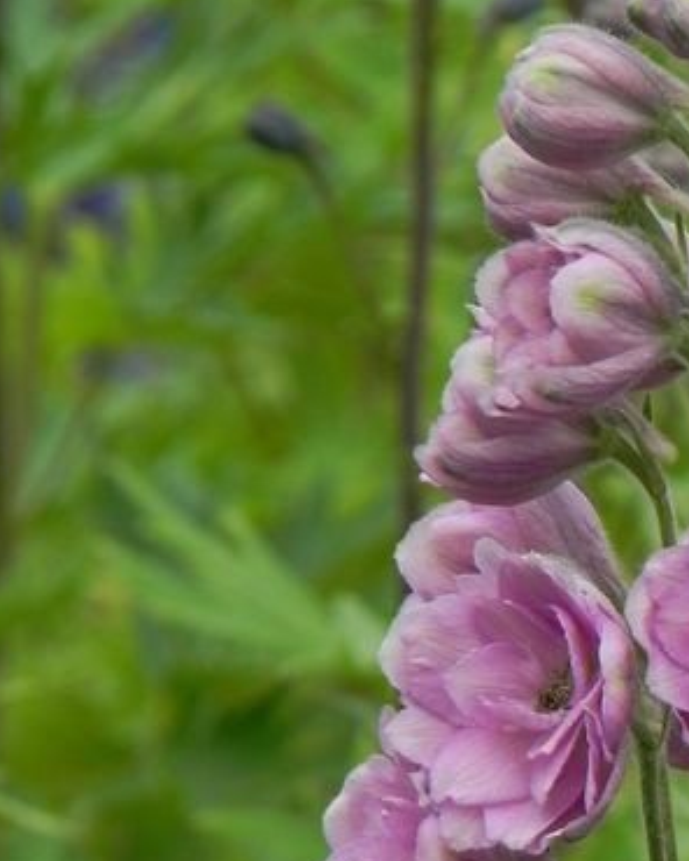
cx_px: 670
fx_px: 25847
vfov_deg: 1.9
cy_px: 540
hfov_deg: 1.5
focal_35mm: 1014
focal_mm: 85.6
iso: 160
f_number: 5.6
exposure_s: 1/200
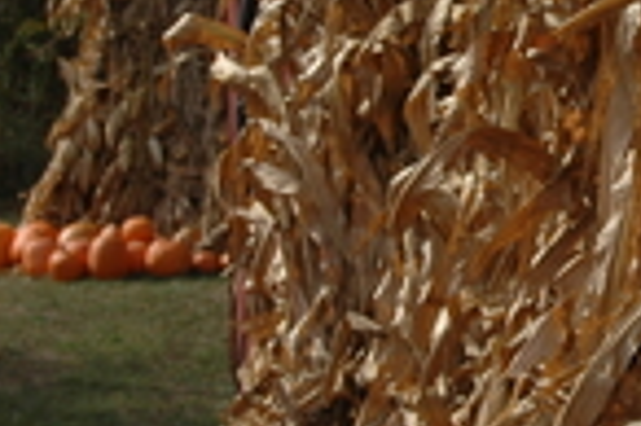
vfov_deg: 4.4
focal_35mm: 309
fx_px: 5496
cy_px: 24
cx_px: 825
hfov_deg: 6.6
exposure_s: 1/500
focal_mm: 50
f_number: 8
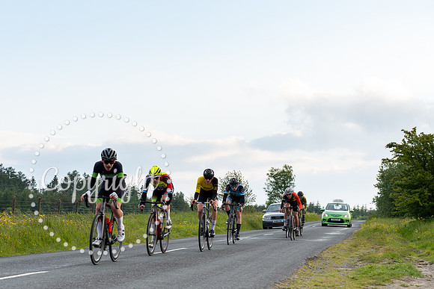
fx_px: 1069
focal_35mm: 89
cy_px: 169
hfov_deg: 22.9
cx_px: 193
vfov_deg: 15.4
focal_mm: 72
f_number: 5
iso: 320
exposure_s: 1/400
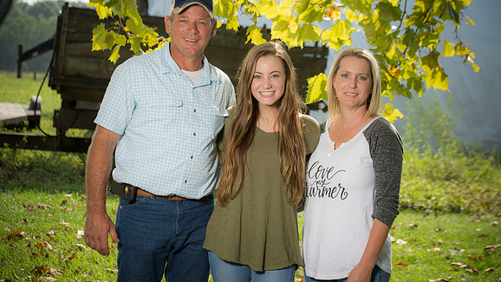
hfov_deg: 25.9
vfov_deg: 14.7
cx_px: 250
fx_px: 1089
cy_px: 126
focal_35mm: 82
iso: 80
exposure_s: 1/200
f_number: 5.6
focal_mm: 78
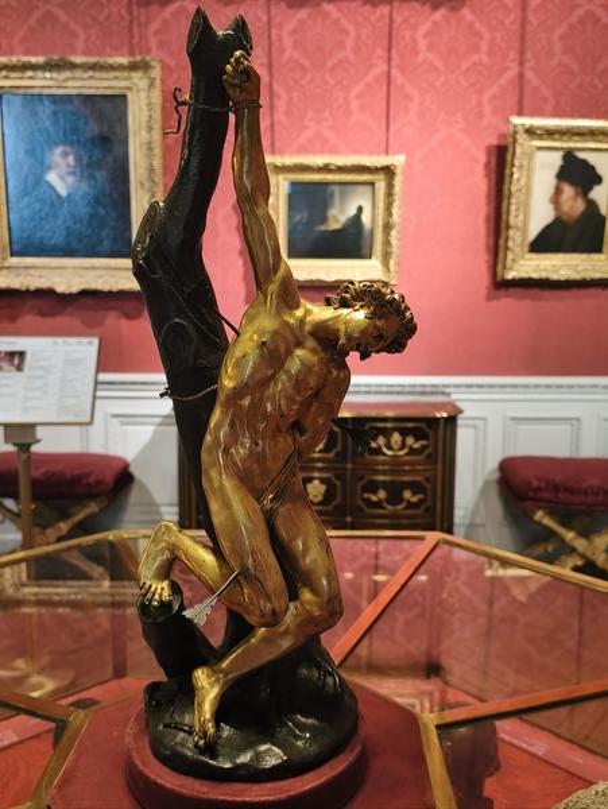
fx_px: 748
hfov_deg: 44.2
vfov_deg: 56.8
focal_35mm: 32
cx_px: 304
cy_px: 404
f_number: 1.65
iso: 1000
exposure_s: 1/33.3
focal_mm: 6.14
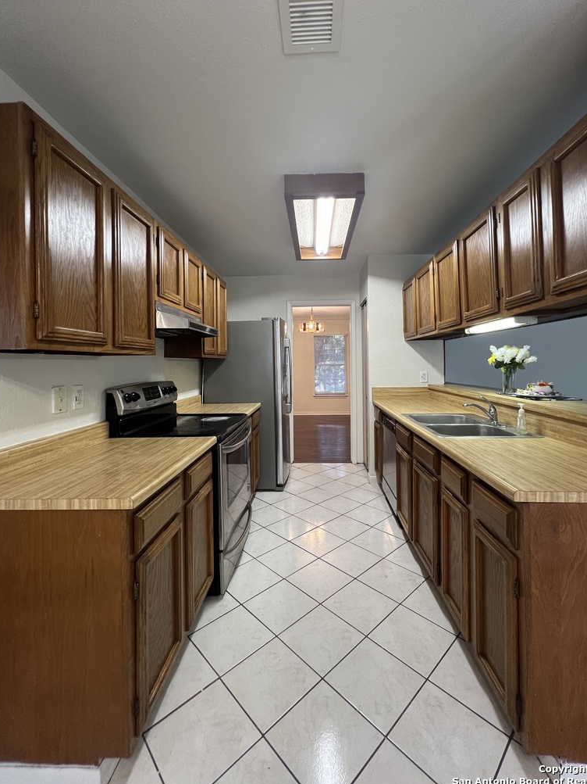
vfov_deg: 101.9
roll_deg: +0.8
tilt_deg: -0.4
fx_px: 317
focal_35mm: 14
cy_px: 366
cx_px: 305
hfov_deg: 85.6
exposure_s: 1/60
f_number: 1.8
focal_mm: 1.57
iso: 160
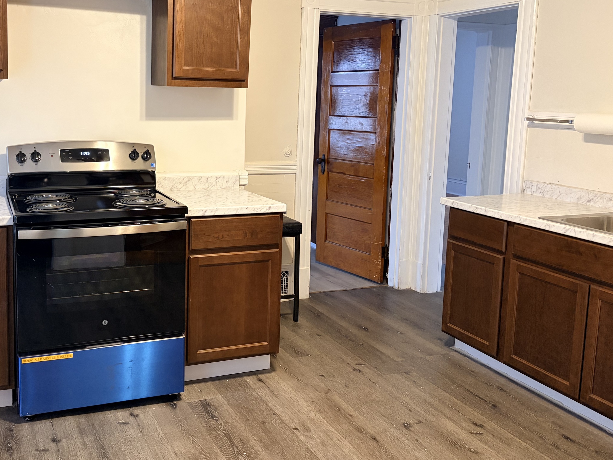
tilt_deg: -7.5
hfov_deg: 50.4
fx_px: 637
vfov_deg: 39.4
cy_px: 177
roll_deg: -0.8
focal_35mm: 36
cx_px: 202
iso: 320
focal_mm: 5.96
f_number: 1.6
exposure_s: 1/60
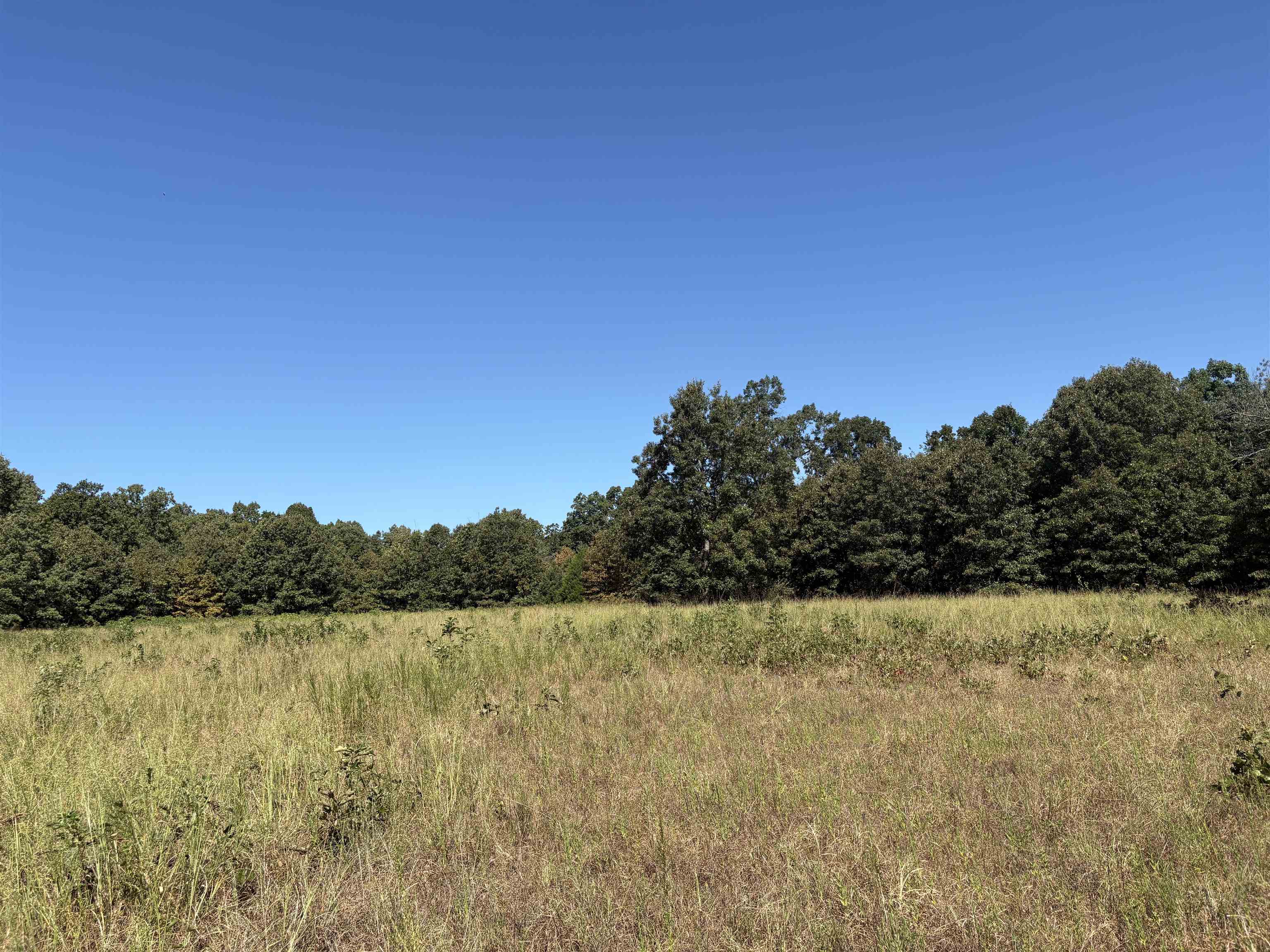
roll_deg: +2.5
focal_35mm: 26
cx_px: 635
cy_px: 476
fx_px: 954
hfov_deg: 67.3
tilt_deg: +10.6
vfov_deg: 53.1
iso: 50
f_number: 1.6
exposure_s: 1/2639
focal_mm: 5.96
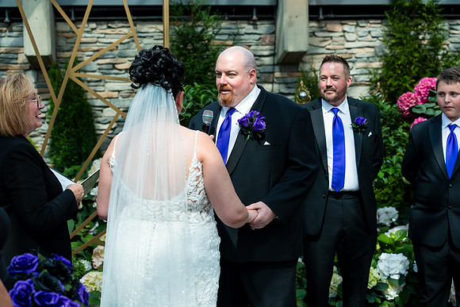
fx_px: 665
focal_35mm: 52
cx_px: 230
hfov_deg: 38.2
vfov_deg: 26.0
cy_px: 154
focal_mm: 52
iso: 640
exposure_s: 1/2000
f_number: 3.2
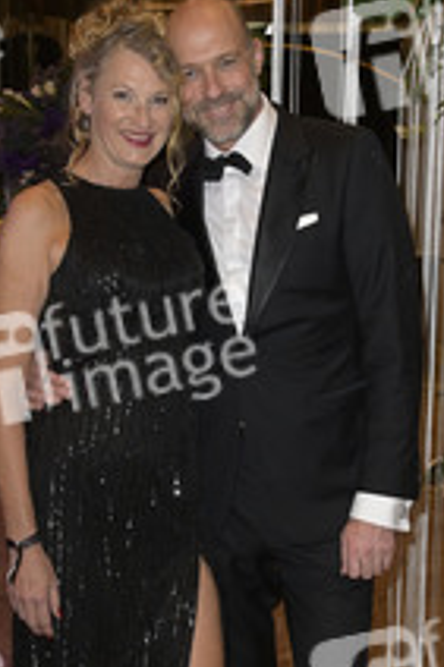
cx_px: 186
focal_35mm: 68
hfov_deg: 20.0
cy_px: 516
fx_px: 1260
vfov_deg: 29.1
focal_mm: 36
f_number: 5.6
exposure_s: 1/100
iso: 2500
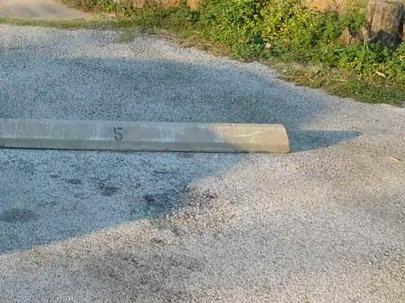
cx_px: -43
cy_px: -82
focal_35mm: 92
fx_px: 1076
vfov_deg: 15.4
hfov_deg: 20.3
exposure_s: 1/250
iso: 125
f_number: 3
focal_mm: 4
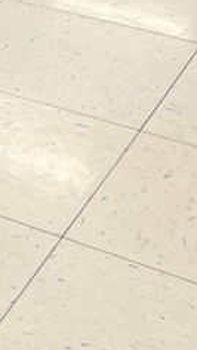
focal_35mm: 123
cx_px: -523
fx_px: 1141
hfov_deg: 7.6
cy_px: 145
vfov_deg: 17.4
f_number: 1.6
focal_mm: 5.1
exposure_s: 1/121
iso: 100
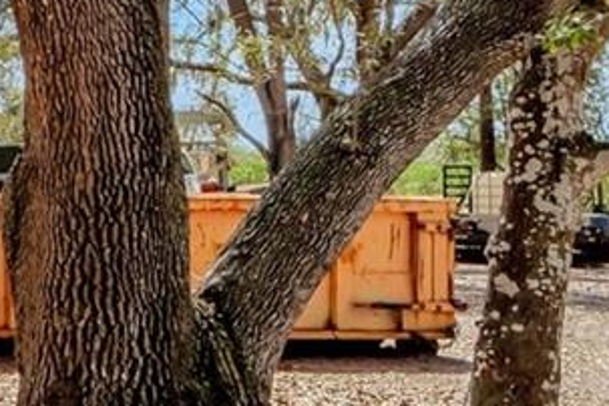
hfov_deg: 16.4
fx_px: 1252
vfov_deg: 18.4
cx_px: -752
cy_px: 173
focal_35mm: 74
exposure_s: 1/500
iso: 250
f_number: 9
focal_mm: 14
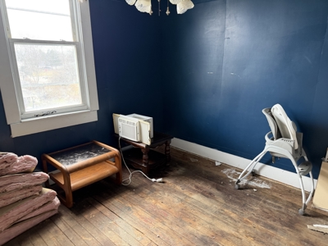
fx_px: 227
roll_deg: -0.8
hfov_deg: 71.6
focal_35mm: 24
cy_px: 123
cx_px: 164
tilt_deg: -15.9
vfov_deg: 56.8
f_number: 1.78
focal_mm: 6.76
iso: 200
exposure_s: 1/63
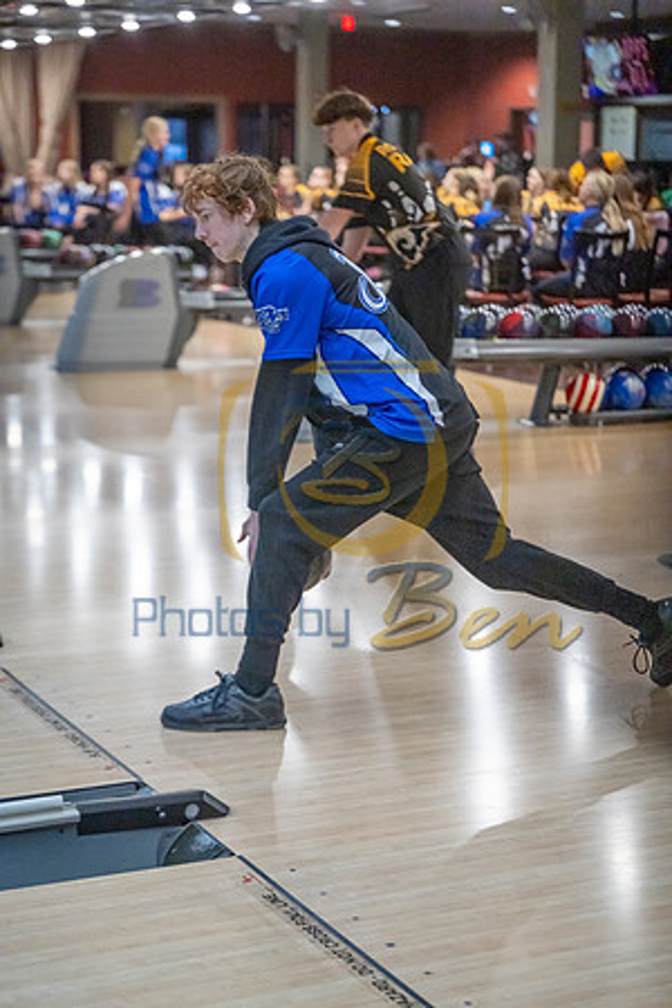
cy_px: 504
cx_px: 336
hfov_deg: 19.5
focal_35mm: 70
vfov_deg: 28.8
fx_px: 1960
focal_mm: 70
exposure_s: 1/1000
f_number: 2.8
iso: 4000
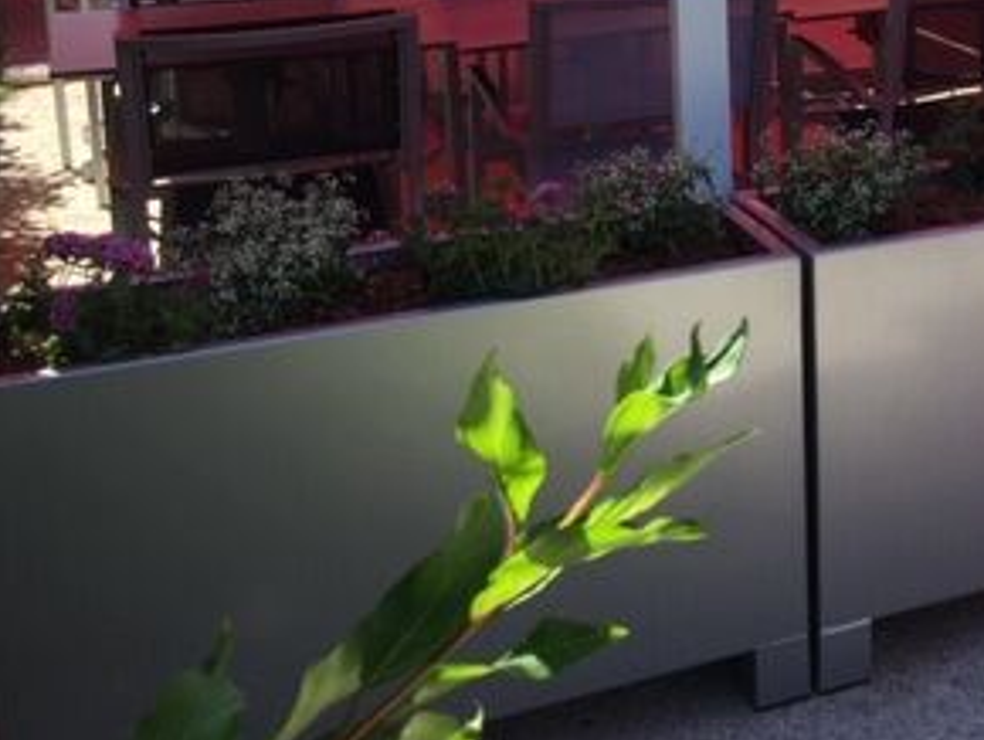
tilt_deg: -7.9
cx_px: 1025
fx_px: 1821
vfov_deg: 21.9
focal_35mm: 64
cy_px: -41
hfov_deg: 28.1
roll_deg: -1.3
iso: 25
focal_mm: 4.15
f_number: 2.2
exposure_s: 1/469
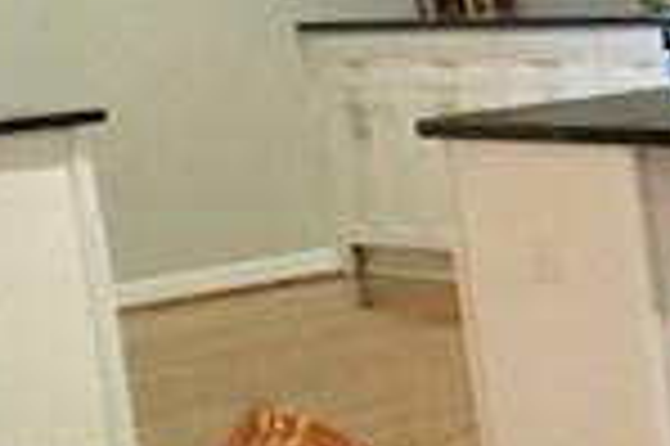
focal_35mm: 207
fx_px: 3848
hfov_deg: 8.2
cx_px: 2100
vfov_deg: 6.6
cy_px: 284
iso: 160
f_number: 2.2
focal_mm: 4.15
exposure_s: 1/30
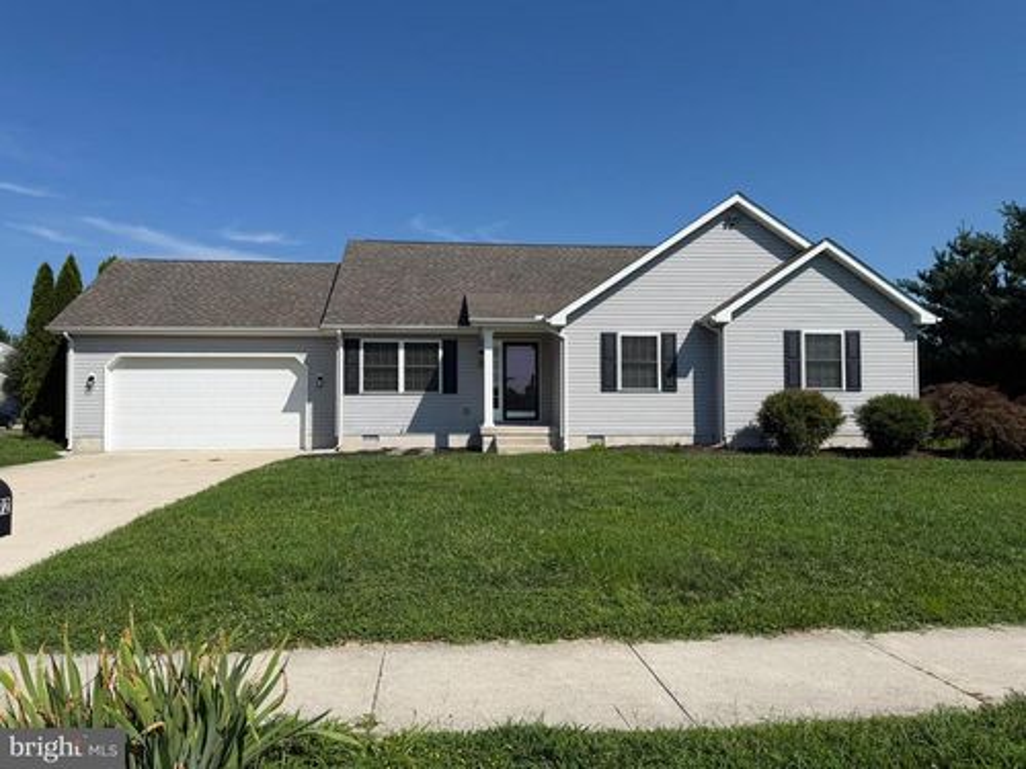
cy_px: 384
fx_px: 711
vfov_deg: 56.8
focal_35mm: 24
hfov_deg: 71.6
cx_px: 513
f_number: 1.78
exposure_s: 1/7353
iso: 80
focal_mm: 6.76
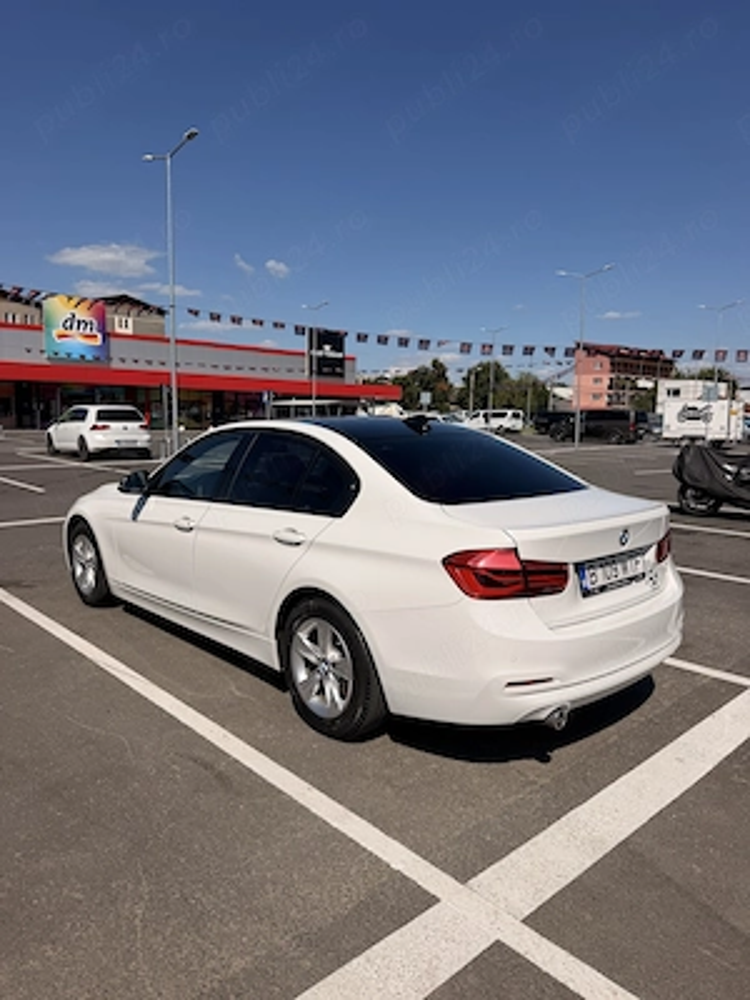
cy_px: 500
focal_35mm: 24
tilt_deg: -7.2
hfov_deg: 56.8
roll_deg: -1.6
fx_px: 693
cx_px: 375
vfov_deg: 71.6
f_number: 1.78
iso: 80
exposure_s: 1/11905
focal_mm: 6.76
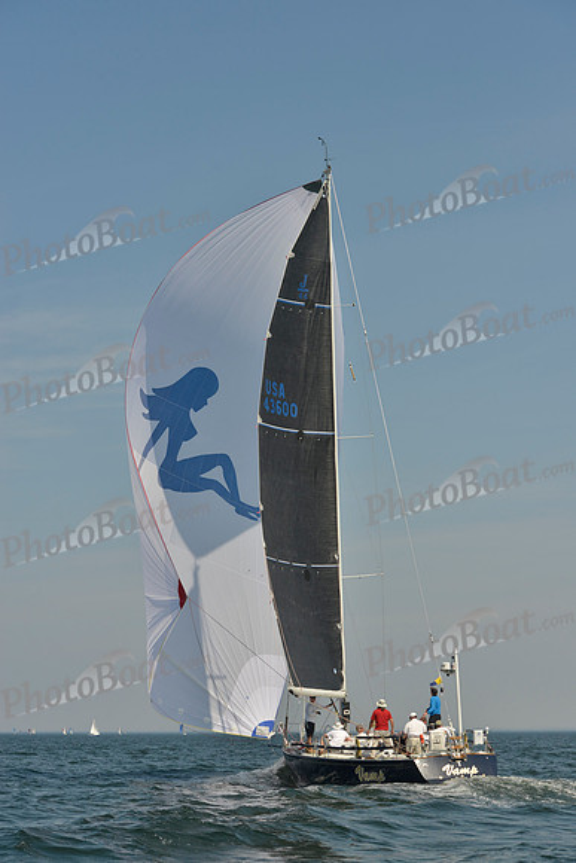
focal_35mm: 70
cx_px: 288
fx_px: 1679
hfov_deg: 19.5
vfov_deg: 28.8
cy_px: 432
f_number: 8
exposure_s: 1/1250
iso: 200
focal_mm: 70
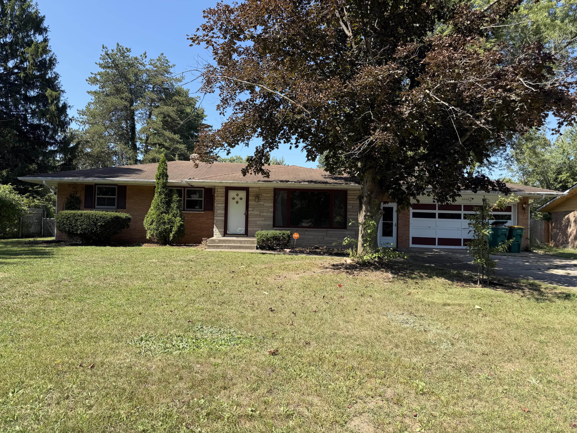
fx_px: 400
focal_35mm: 24
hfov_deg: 71.6
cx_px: 288
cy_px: 216
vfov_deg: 56.8
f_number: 1.78
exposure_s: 1/1949
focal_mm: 6.76
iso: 80
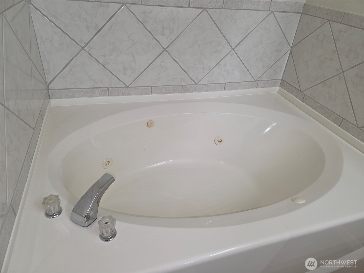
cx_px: 182
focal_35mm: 23
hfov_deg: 73.9
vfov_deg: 58.9
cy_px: 136
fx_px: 242
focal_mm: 6.3
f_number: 1.7
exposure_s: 1/60
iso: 40
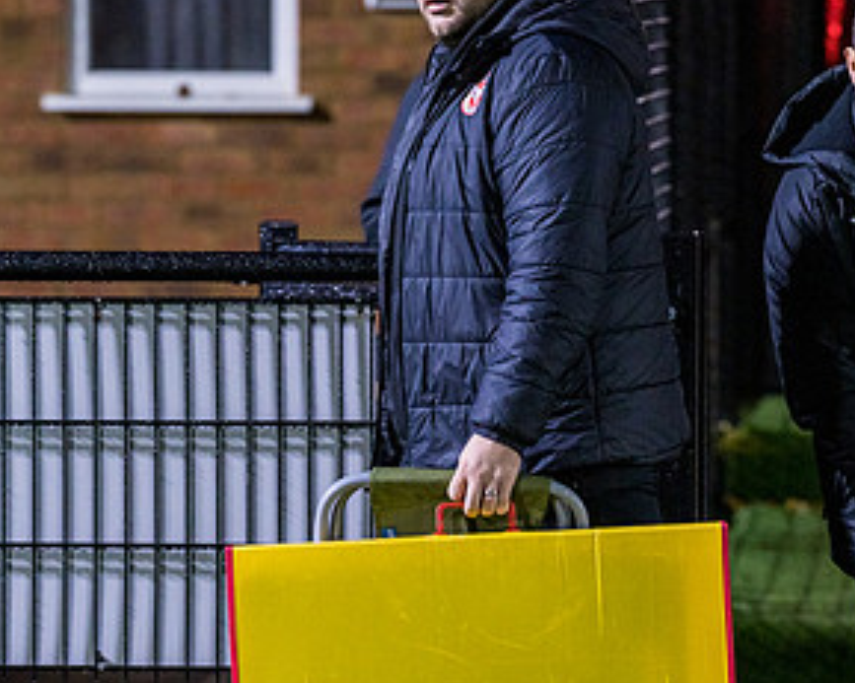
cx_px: 630
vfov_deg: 4.9
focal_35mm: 315
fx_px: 7968
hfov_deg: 6.1
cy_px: 402
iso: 4000
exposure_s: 1/250
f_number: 2.8
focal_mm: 135
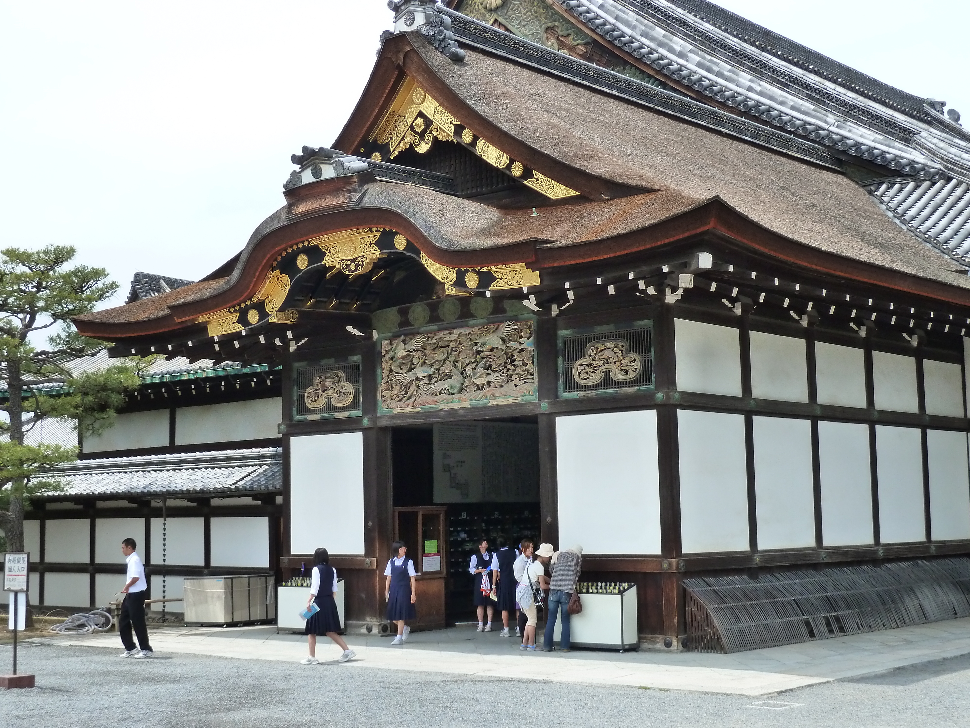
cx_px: 485
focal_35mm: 52
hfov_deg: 36.8
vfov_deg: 28.0
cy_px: 364
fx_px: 1457
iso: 200
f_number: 3.8
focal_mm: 8.5
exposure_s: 1/500
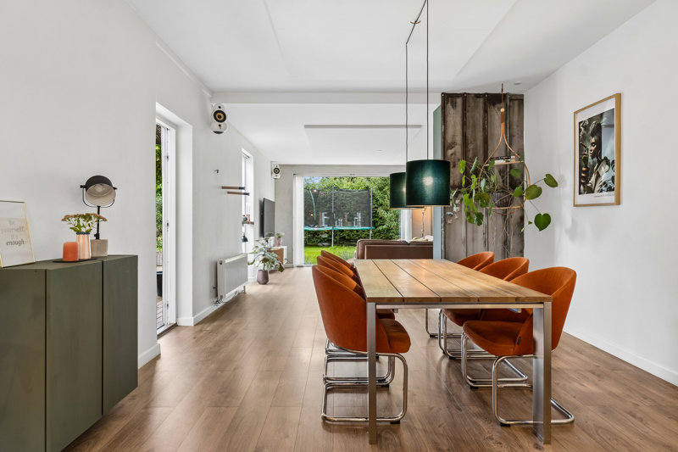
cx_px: 339
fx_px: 438
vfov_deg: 54.6
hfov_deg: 75.5
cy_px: 226
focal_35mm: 23
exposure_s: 1
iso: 200
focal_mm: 15.5
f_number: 8
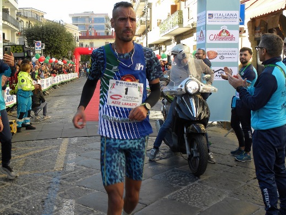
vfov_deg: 32.1
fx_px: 372
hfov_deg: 41.9
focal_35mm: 45
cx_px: 116
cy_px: 90
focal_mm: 6.6
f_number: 4
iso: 64
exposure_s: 1/103
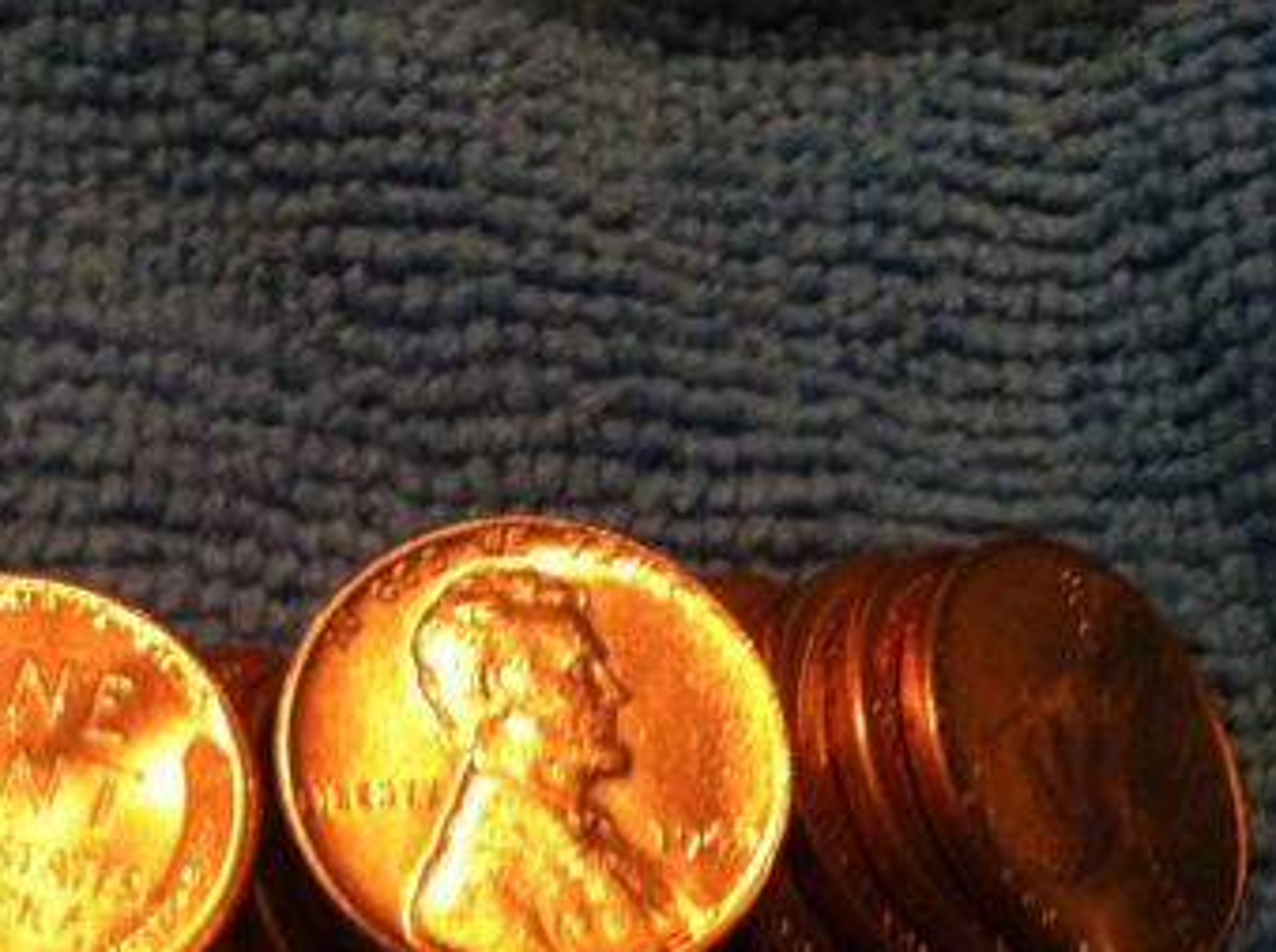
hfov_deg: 30.5
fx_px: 2281
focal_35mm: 62
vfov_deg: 23.2
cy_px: 779
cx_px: 260
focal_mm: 3.85
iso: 640
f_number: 2.8
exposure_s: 1/15
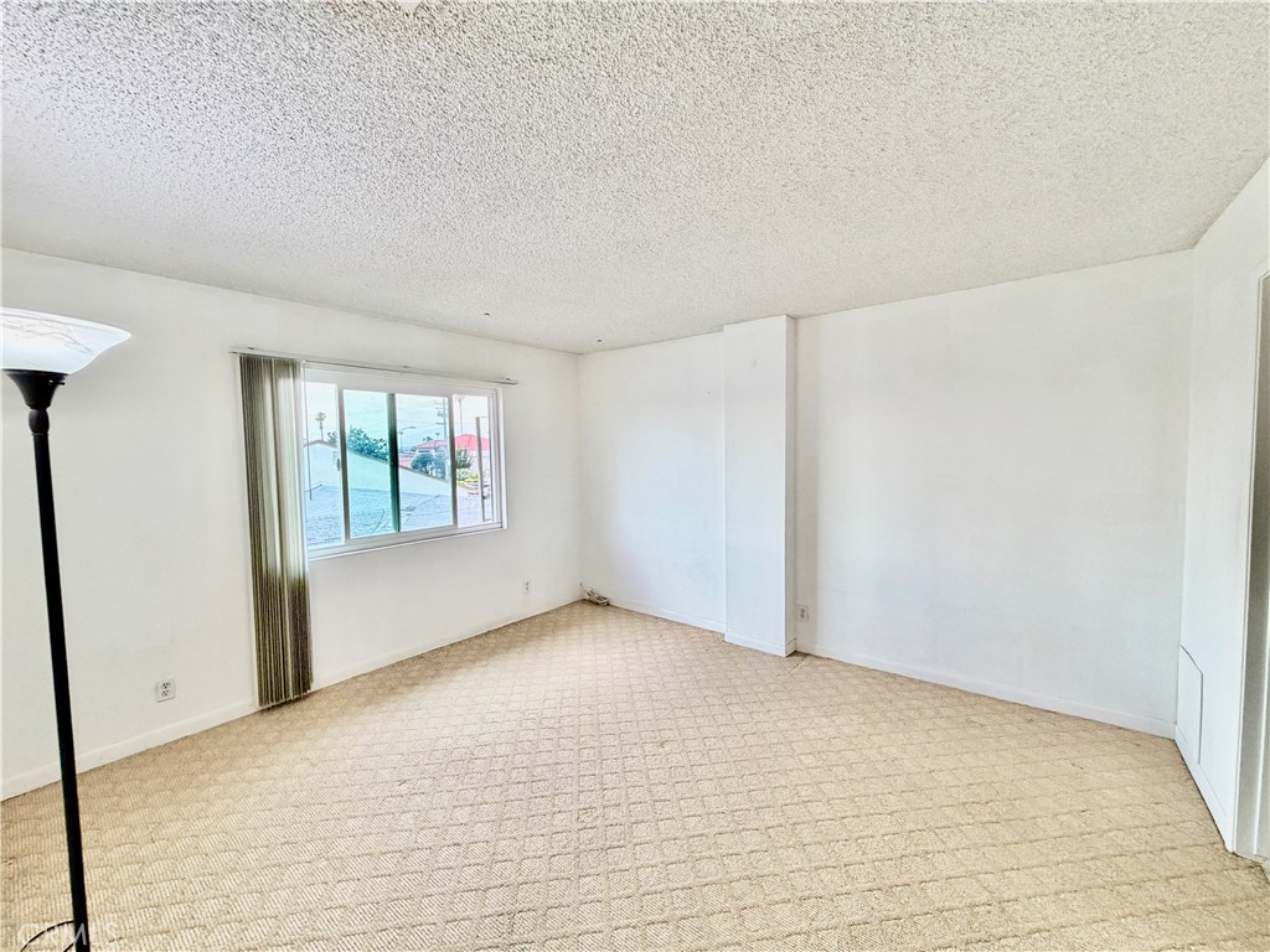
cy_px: 476
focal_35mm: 14
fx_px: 514
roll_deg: +1.2
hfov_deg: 102.1
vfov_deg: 85.7
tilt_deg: -2.5
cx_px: 635
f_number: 2.2
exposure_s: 1/120
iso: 320
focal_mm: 2.22
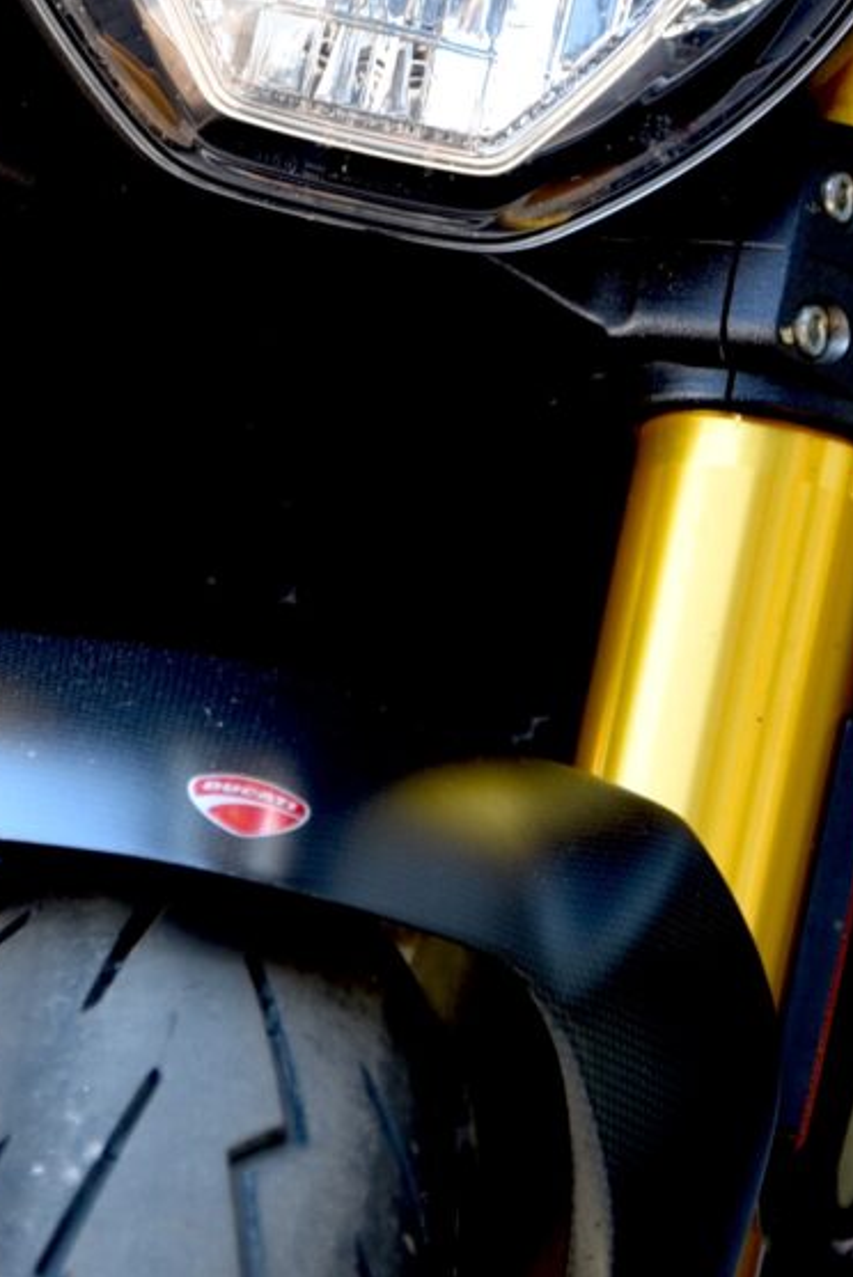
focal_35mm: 276
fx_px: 9797
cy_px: 658
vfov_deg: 7.5
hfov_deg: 5.0
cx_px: 568
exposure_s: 1/60
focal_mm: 60
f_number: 2.8
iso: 100
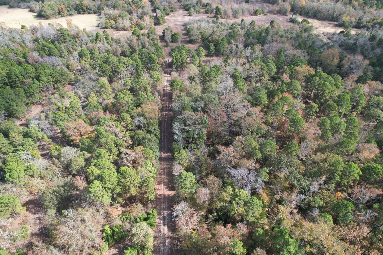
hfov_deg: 78.6
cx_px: 192
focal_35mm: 22
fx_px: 234
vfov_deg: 57.2
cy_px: 128
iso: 100
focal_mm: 8.38
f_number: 2.8
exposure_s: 1/640
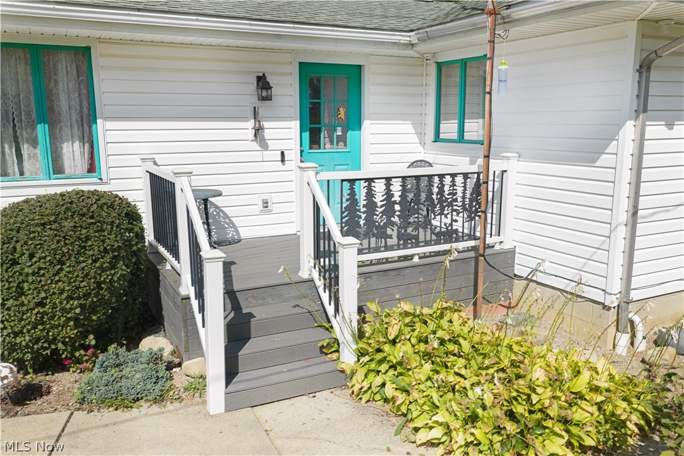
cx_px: 342
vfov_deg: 46.4
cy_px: 228
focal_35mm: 28
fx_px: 532
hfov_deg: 65.5
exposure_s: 1/200
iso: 100
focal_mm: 14.45
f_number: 2.8
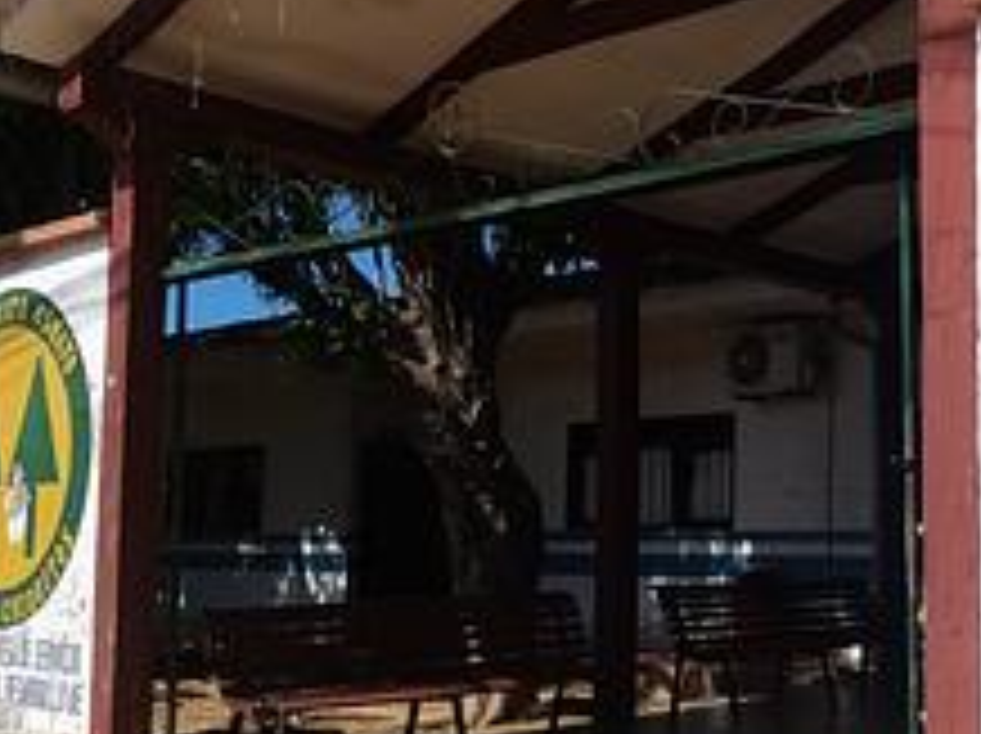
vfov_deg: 27.4
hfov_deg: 35.4
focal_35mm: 53
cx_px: 736
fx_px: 1500
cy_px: 432
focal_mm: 3.93
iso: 50
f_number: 1.7
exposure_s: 1/3266
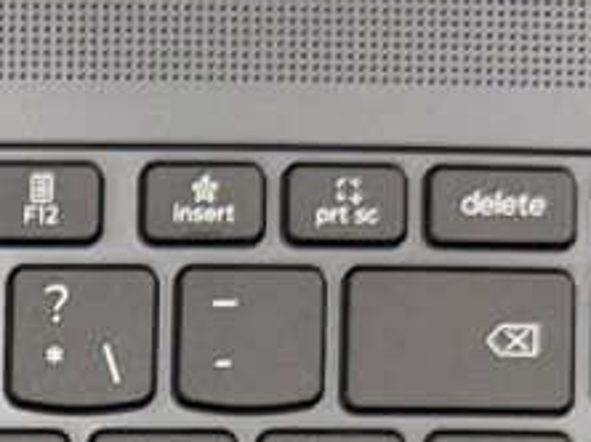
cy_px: 908
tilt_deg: -74.8
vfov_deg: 10.4
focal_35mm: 130
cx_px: -298
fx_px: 2217
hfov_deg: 14.2
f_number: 1.78
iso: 200
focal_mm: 6.76
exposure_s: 1/100
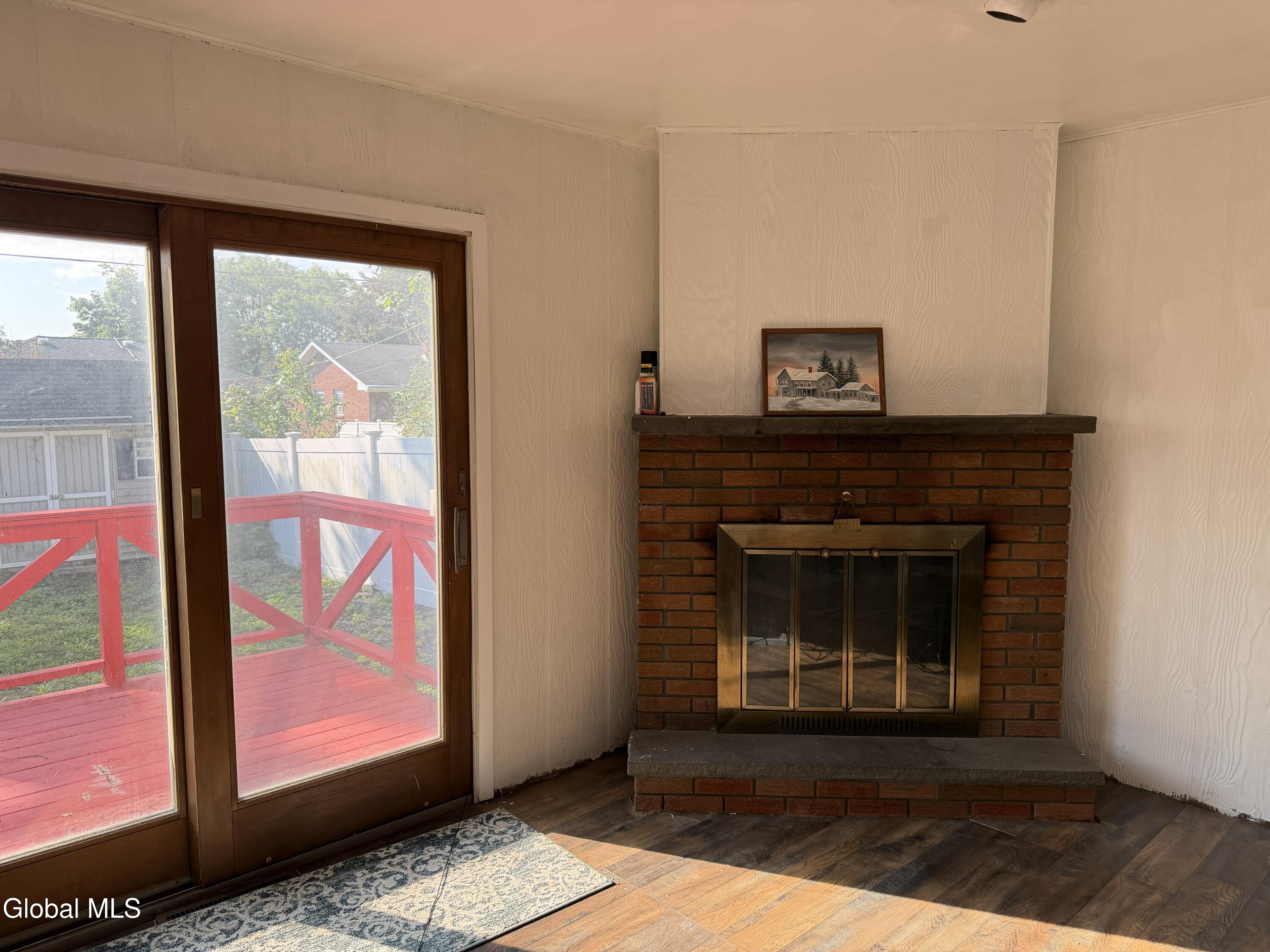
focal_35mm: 24
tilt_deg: -6.0
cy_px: 476
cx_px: 635
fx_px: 881
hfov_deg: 71.6
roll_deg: +0.0
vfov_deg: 56.8
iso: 100
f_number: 1.78
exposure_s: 1/448
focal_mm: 6.76
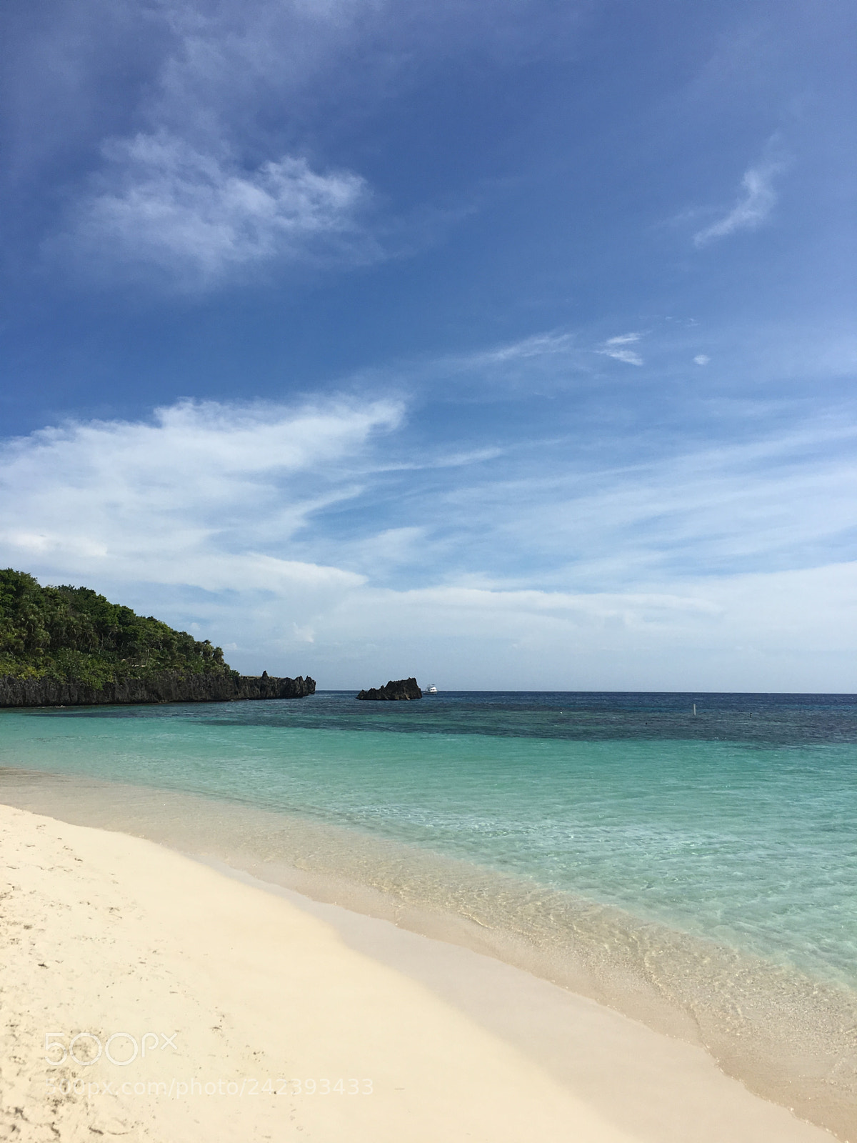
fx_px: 957
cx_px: 428
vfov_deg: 61.7
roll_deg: -0.4
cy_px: 572
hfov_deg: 48.2
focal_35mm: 29
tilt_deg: +6.2
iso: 25
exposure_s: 1/3663
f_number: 2.2
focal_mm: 4.15
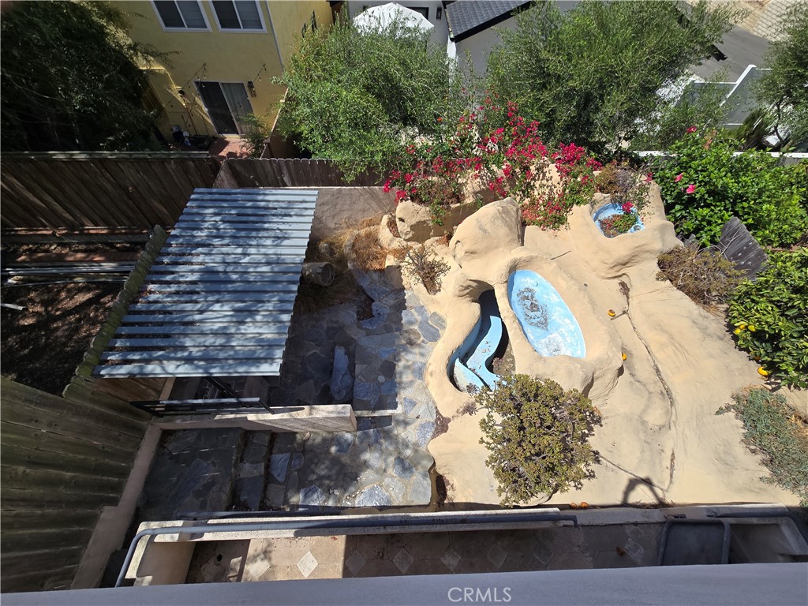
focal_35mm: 13
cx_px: 404
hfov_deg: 106.2
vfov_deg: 89.9
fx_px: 303
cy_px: 303
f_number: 2.2
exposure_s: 1/2490
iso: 50
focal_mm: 2.2
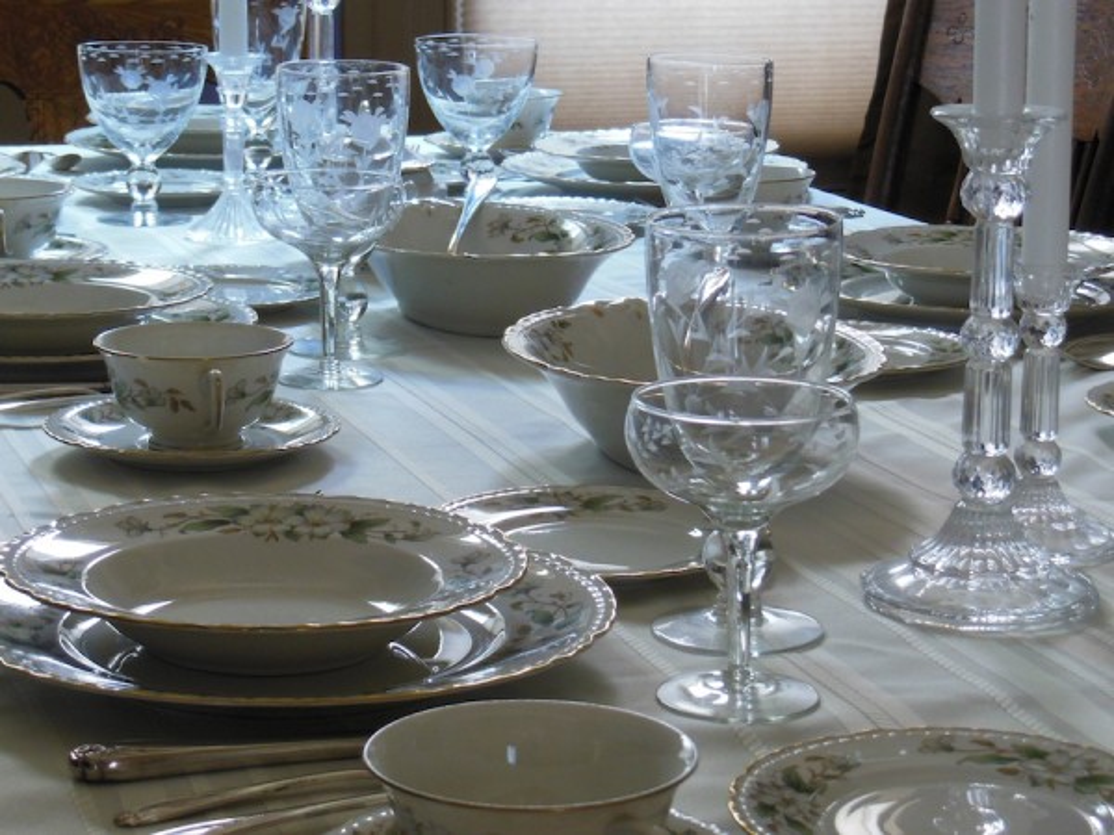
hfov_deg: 21.1
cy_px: 418
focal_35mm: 93
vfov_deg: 15.9
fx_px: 2993
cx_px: 557
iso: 400
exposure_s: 1/6
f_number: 5.6
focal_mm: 16.5
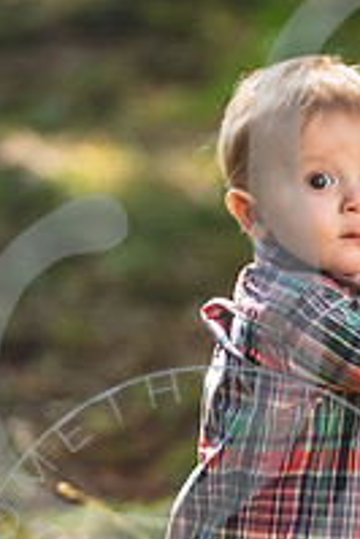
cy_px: 412
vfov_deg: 6.1
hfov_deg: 4.1
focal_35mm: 339
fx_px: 5076
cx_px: 338
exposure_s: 1/250
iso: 100
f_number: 2.8
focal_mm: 150
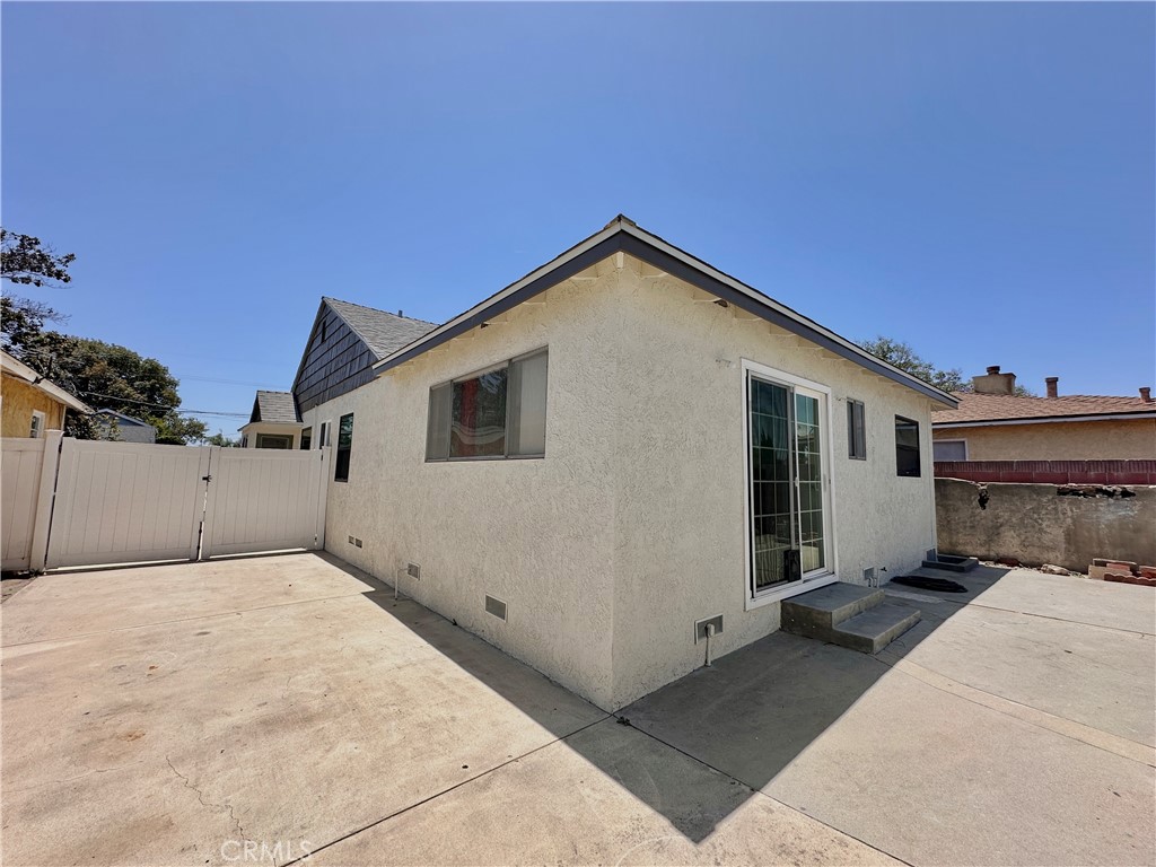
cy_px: 434
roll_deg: -1.4
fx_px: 468
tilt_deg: +5.2
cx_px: 578
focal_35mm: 14
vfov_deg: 85.7
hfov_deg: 102.1
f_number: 2.2
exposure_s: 1/2020
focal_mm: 2.22
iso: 50
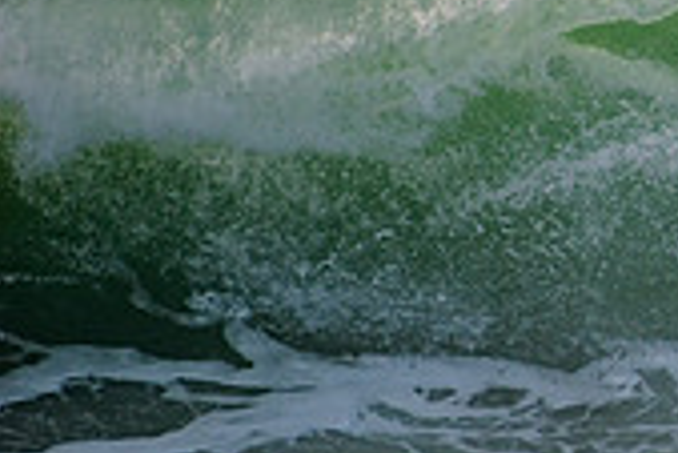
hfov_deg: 1.2
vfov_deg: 0.8
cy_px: 134
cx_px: 1159
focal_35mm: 1714
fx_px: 32307
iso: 200
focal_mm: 500
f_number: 5.6
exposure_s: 1/1600
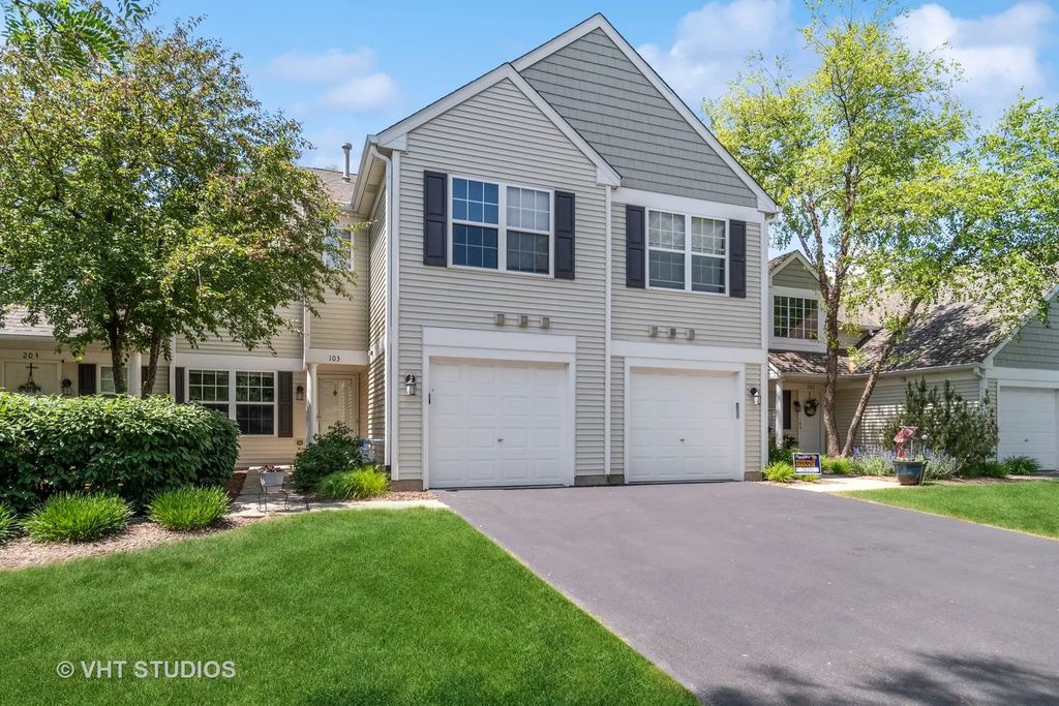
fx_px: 574
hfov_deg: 85.4
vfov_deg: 63.2
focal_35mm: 20
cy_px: 353
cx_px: 530
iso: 320
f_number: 8
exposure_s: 1/250
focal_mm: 13
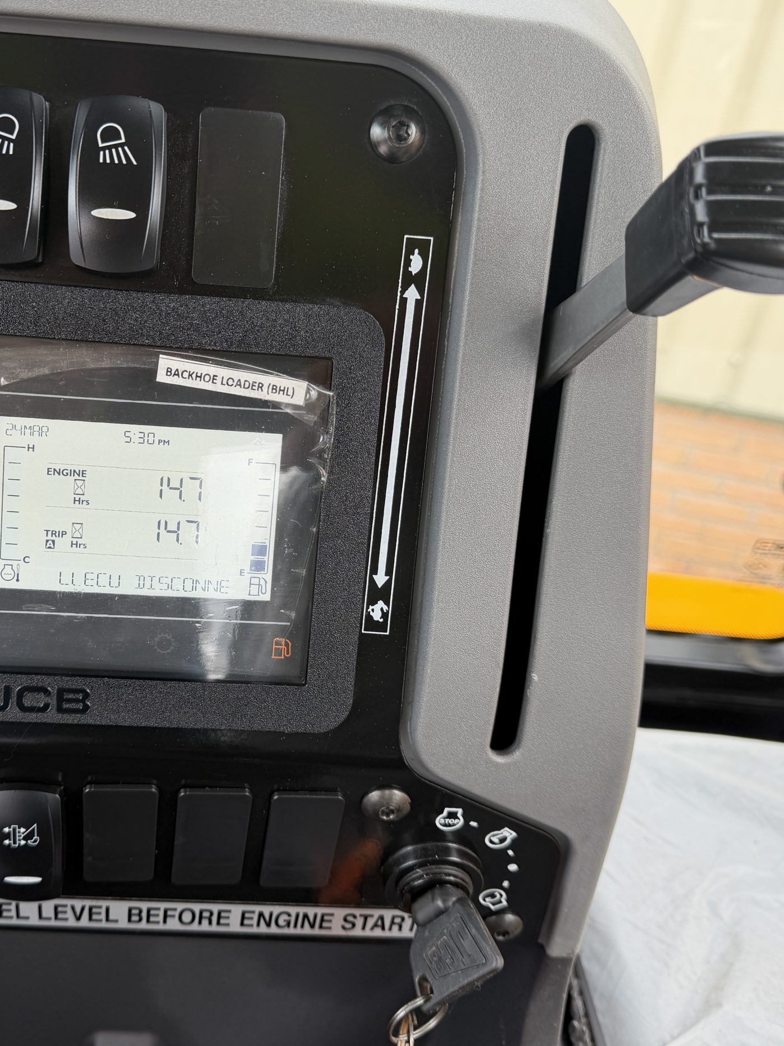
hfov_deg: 42.0
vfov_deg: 55.4
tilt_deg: -33.8
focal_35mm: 33
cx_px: 229
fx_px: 997
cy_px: 515
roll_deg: -4.0
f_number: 1.78
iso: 64
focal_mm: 6.76
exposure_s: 1/269
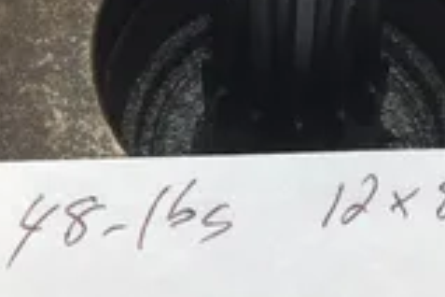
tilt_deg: -60.1
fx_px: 1001
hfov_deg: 25.0
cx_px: 291
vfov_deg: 16.7
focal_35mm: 81
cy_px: 64
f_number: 2.4
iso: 25
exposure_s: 1/120
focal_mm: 3.3
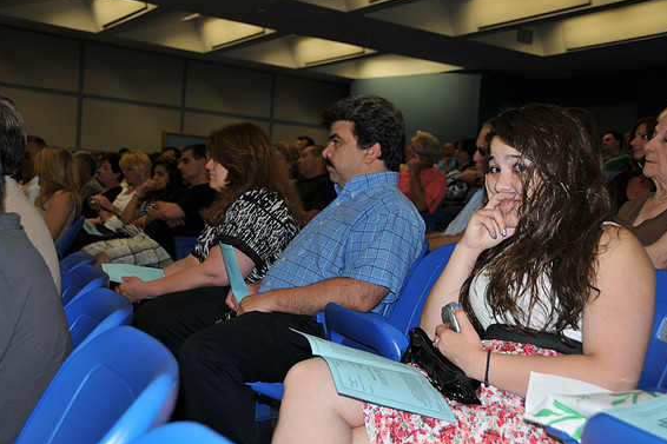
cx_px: 338
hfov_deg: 44.0
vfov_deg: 30.2
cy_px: 221
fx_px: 824
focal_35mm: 45
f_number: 4
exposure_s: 1/60
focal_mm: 29
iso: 200
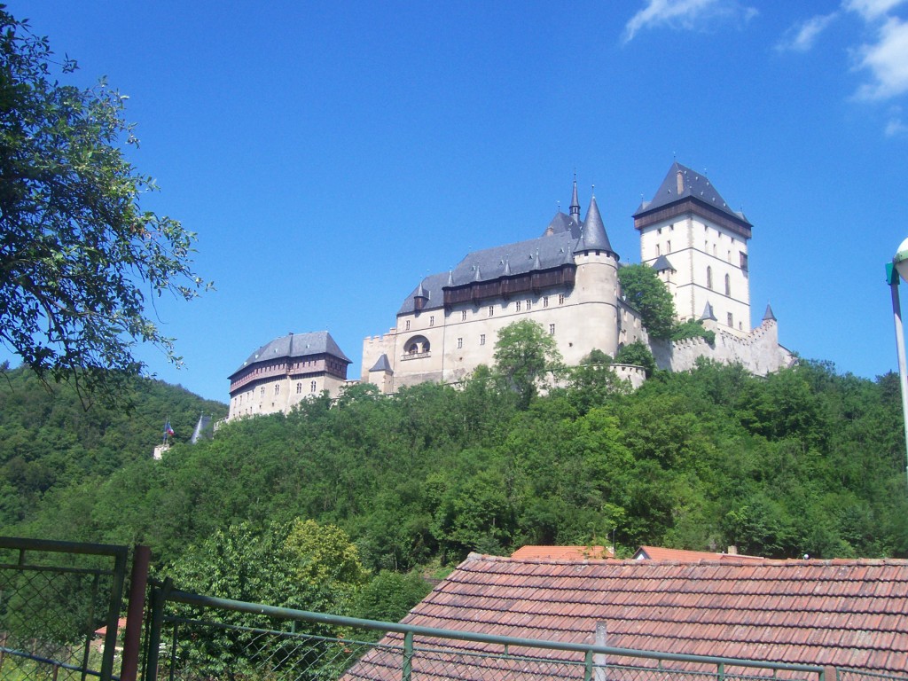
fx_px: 892
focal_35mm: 34
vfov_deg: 41.8
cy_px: 340
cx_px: 454
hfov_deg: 54.0
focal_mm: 5.6
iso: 80
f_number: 5.1
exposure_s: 1/273
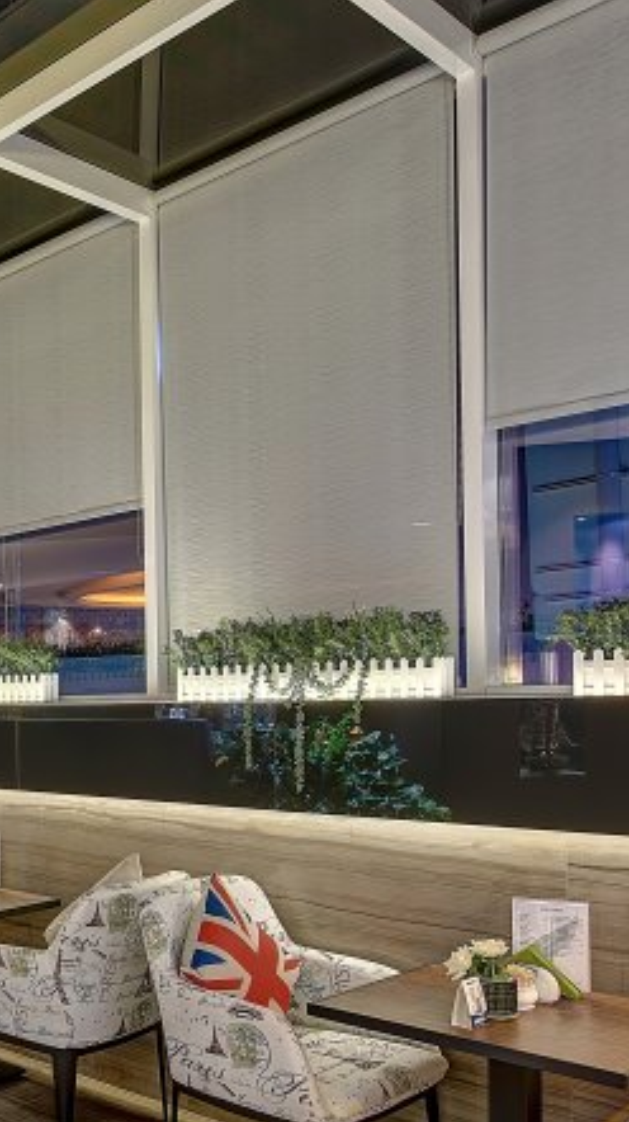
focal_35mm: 34
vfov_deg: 57.3
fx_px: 1010
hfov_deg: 27.8
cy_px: 702
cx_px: -218
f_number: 8
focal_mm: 14
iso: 100
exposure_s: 2.5
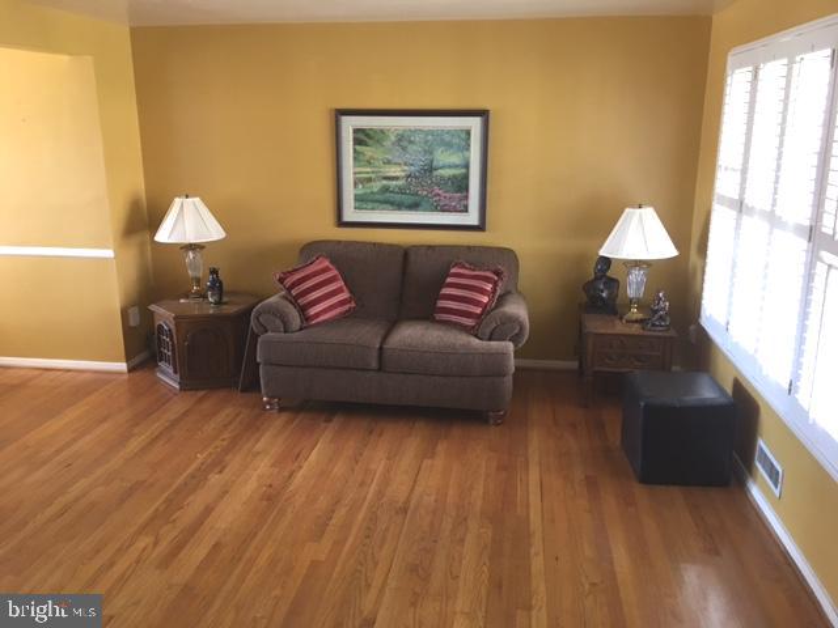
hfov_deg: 61.7
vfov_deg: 48.2
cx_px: 419
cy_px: 314
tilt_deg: -14.7
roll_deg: -0.3
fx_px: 702
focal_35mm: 29
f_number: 2.2
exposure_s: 1/8
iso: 100
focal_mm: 4.15
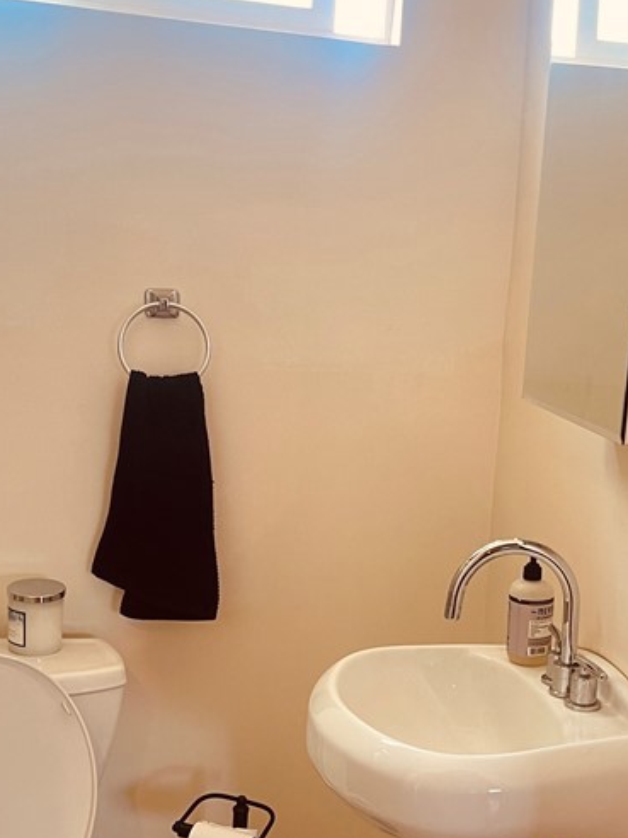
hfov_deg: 27.8
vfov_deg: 36.6
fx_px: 1258
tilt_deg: -12.7
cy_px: 535
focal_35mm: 52
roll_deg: -5.0
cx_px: 444
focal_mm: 5.1
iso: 80
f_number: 1.6
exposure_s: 1/60
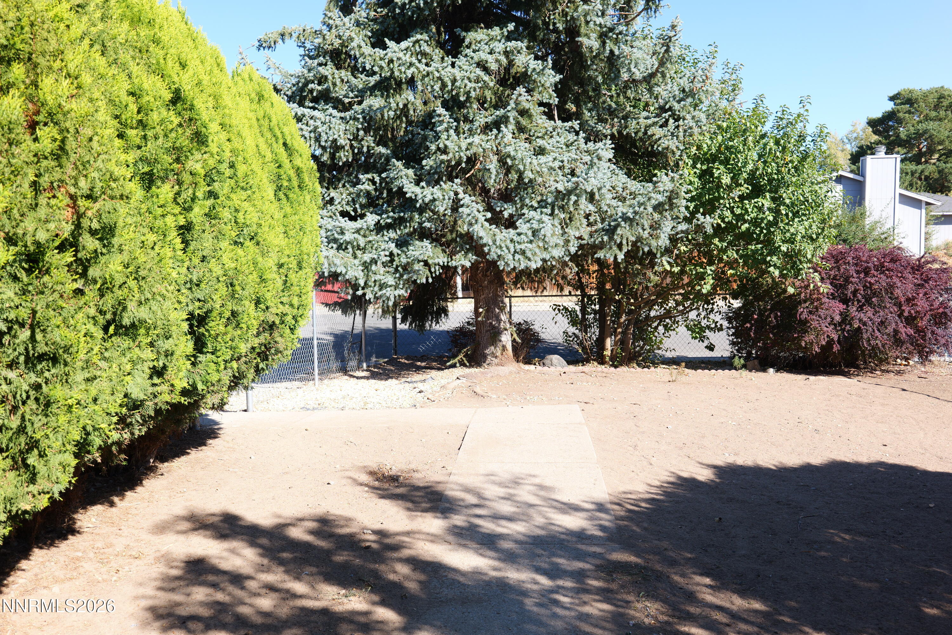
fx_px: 820
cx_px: 476
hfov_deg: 60.3
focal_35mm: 31
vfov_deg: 42.3
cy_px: 318
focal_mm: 31
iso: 100
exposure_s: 1/100
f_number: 6.3
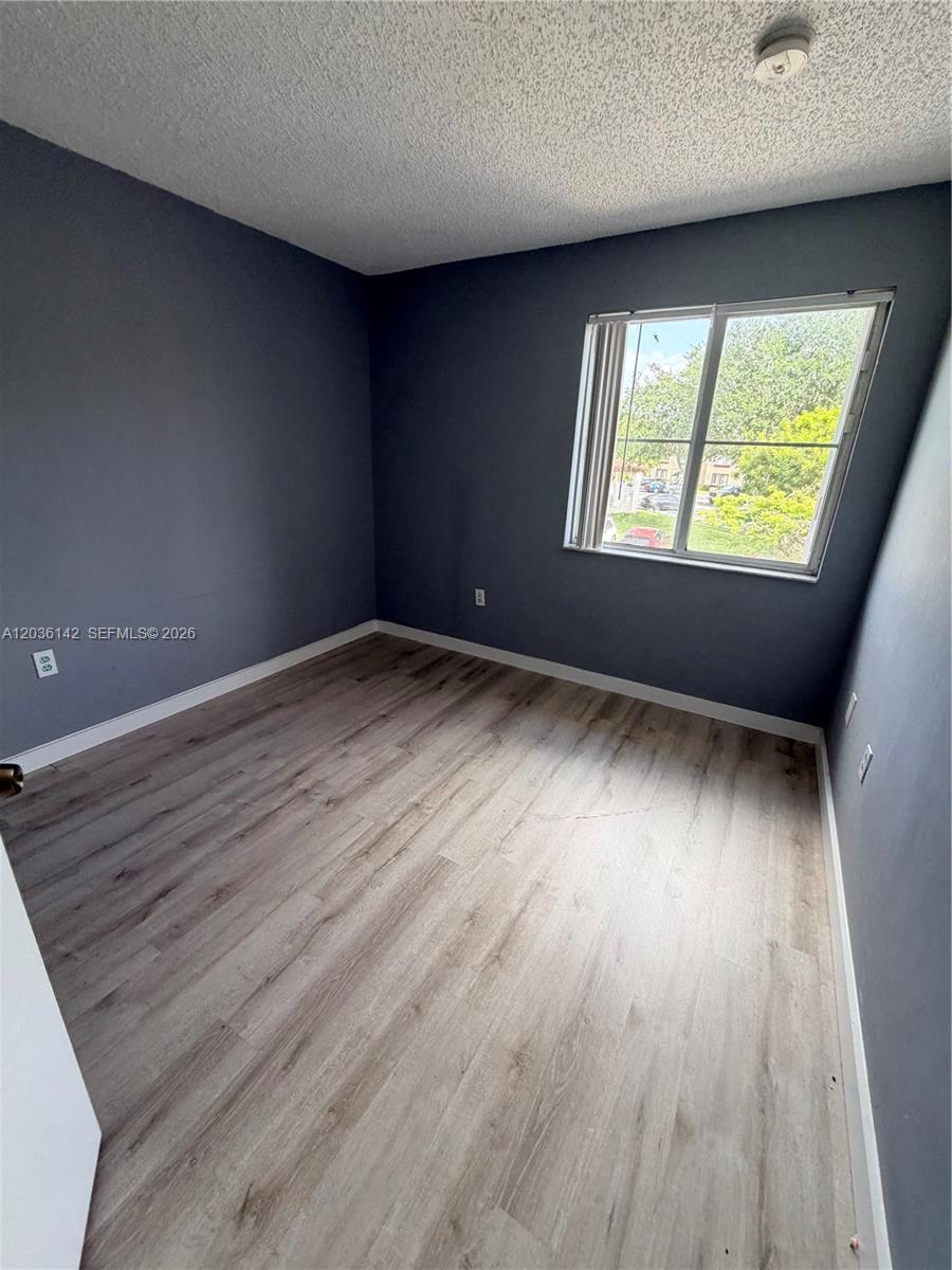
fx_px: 513
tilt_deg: -14.3
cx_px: 476
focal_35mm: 14
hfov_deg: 85.7
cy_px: 635
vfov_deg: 102.1
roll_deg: +0.9
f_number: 2.2
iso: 125
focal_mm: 2.22
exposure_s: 1/121
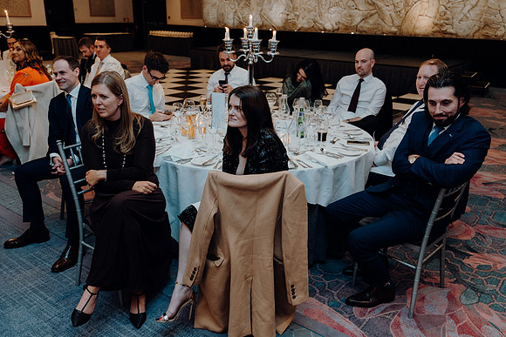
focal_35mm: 32
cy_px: 168
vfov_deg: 41.1
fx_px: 450
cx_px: 253
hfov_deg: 58.7
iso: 2500
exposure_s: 1/160
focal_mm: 32
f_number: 3.5
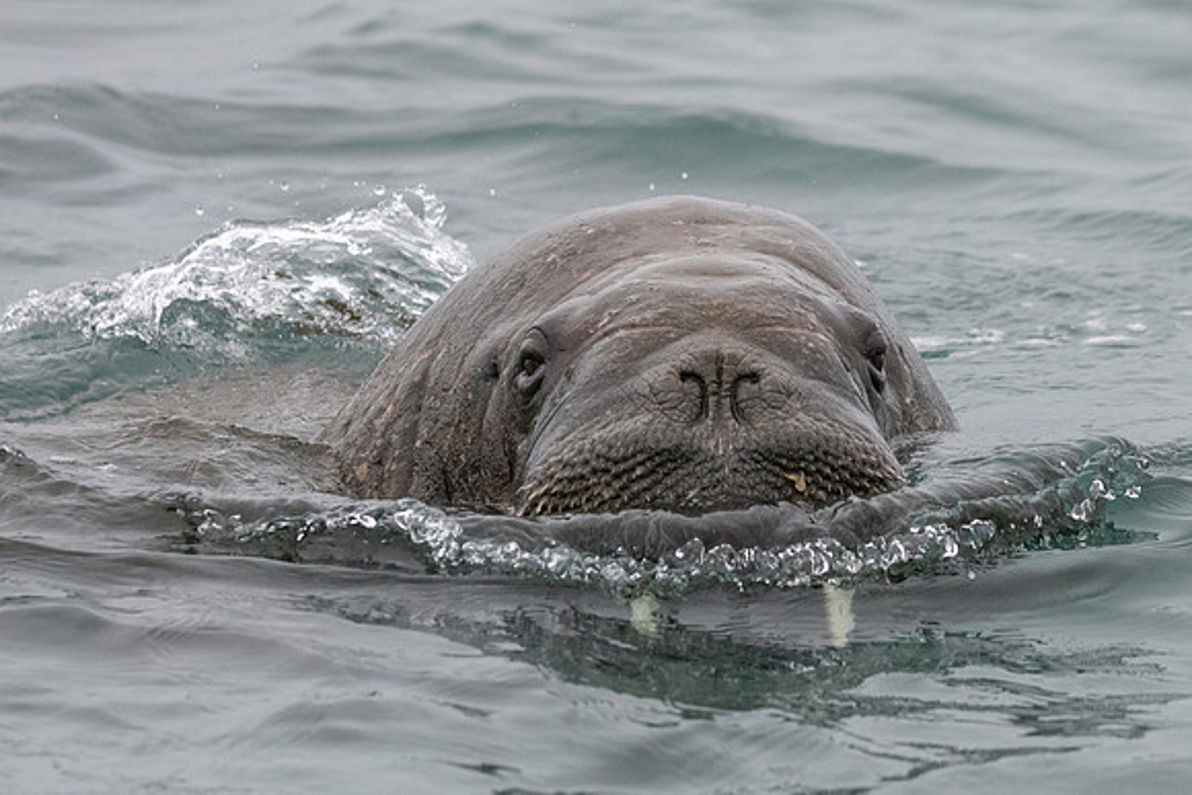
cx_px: 640
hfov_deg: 5.5
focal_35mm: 378
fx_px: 12512
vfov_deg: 3.6
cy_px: 460
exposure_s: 1/2000
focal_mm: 220
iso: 3200
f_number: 5.6
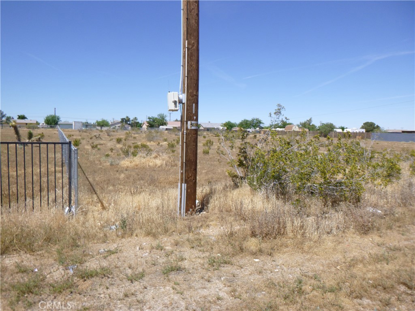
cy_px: 156
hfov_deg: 69.4
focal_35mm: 25
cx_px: 208
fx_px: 300
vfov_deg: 54.9
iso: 100
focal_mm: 4.5
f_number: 3.9
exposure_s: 1/640
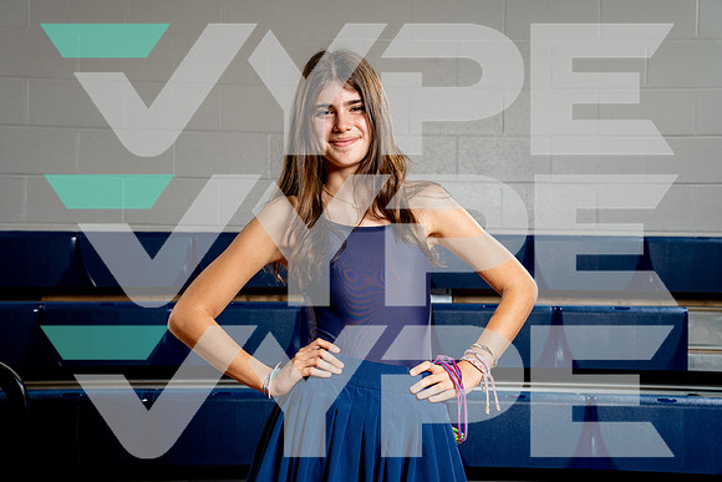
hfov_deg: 28.8
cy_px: 241
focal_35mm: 70
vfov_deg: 19.5
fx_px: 1404
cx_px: 361
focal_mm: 70
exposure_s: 1/250
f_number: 8
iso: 320
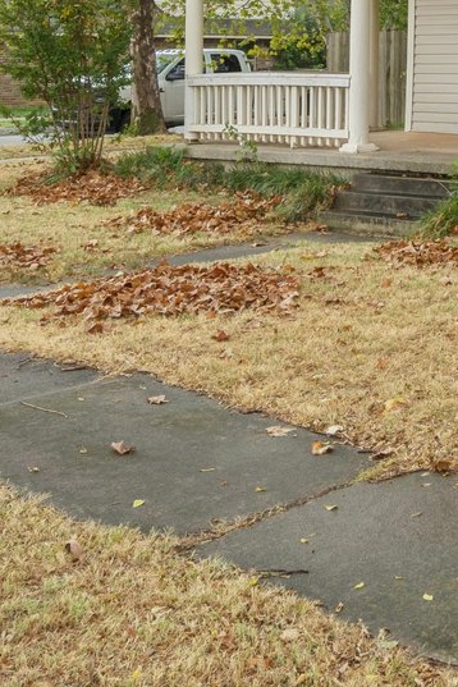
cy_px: 15
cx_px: 677
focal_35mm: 61
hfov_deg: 19.5
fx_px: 1164
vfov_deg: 30.7
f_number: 8
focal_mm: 16
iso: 200
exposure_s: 1/40
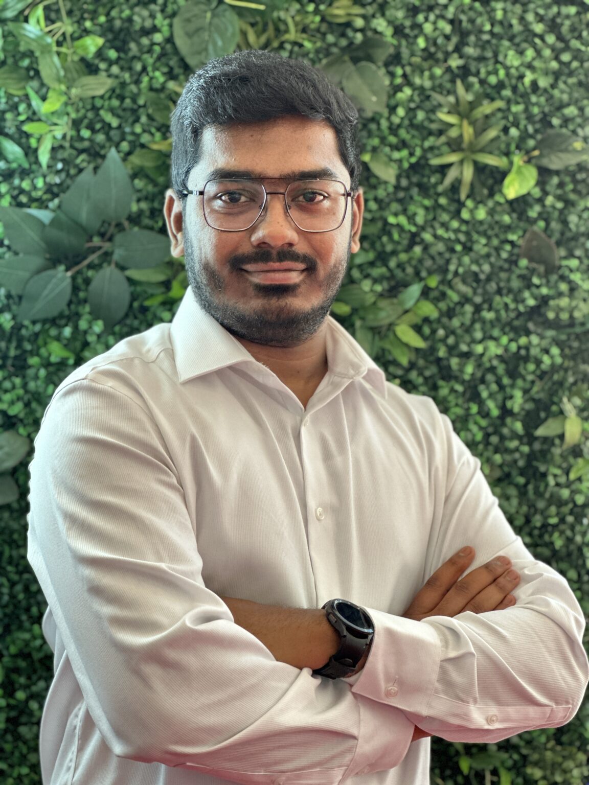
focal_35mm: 77
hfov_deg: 19.1
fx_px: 1747
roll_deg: -0.3
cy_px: 392
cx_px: 294
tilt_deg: -2.7
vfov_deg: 25.3
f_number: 2.8
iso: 320
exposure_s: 1/30
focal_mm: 9
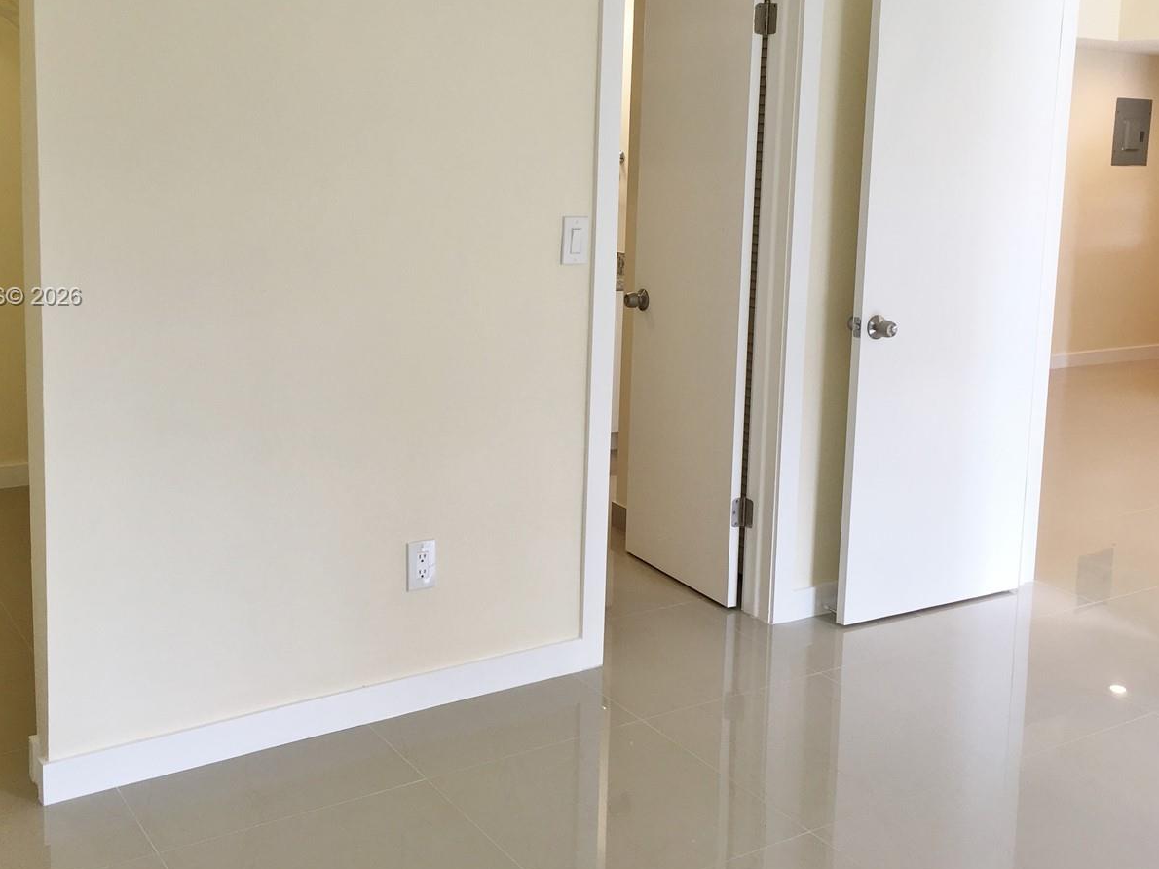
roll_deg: -1.1
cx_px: 557
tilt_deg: -8.4
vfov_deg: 36.5
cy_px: 298
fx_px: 1306
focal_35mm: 39
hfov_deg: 47.9
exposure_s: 1/60
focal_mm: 4.15
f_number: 2.2
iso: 32
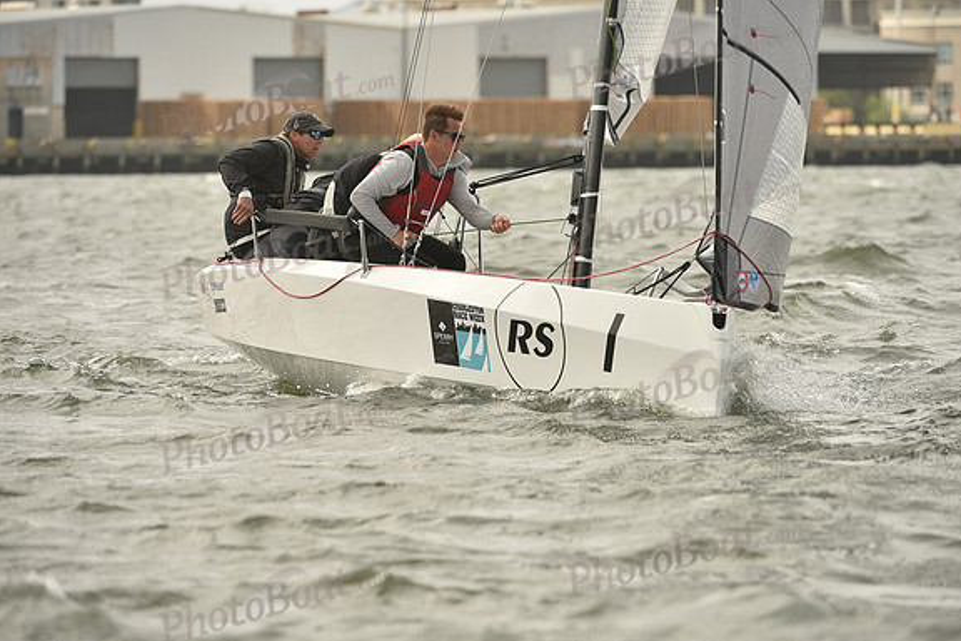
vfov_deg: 4.7
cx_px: 482
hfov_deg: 7.1
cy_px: 321
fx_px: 7794
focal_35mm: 292
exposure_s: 1/1250
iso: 320
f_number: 5.6
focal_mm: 290
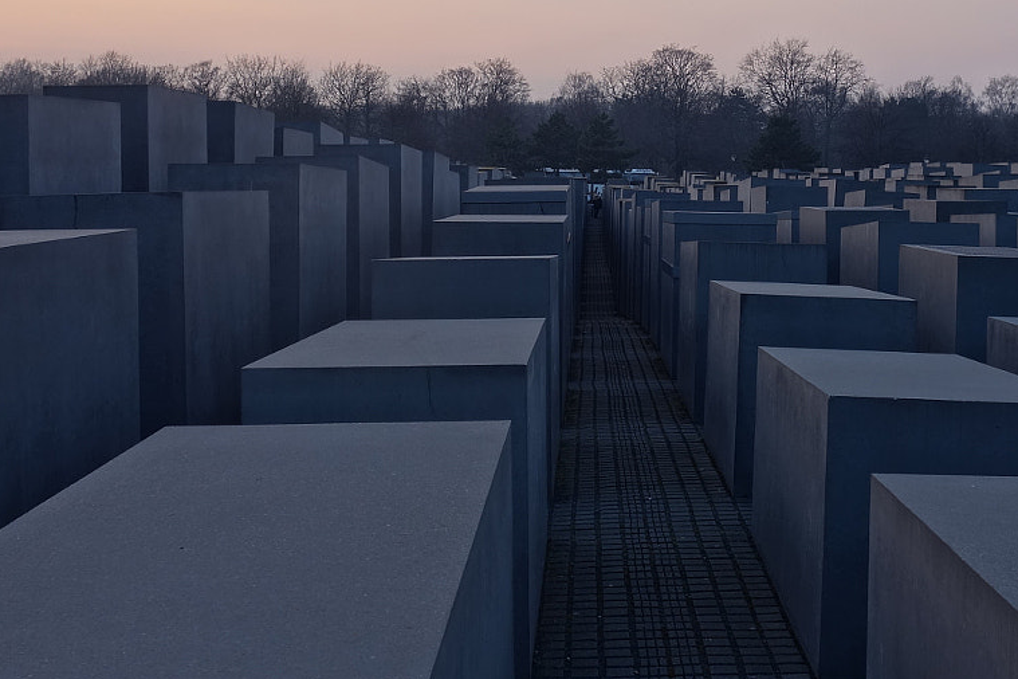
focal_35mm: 59
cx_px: 629
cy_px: 156
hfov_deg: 33.8
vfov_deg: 22.7
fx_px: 1668
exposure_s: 1/125
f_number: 5.6
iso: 125
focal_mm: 10.4
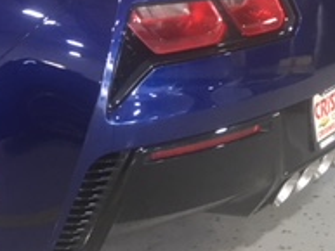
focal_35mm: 96
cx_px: -109
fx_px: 930
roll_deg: +0.3
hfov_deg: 18.8
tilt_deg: -17.6
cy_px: 74
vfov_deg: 15.4
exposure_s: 1/30
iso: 80
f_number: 2.2
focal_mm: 4.15
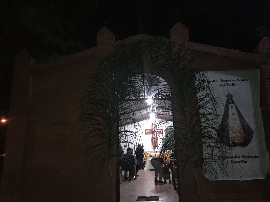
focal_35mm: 28
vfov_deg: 49.7
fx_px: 218
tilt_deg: +15.1
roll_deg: +0.9
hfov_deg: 63.4
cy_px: 101
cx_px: 135
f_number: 1.8
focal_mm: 3.99
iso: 100
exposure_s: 1/17
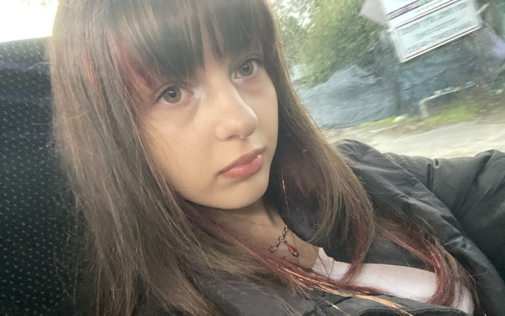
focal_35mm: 25
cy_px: 181
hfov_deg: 72.5
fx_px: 344
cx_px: 258
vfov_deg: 49.1
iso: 640
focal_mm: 2.71
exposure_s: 1/25
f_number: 2.2
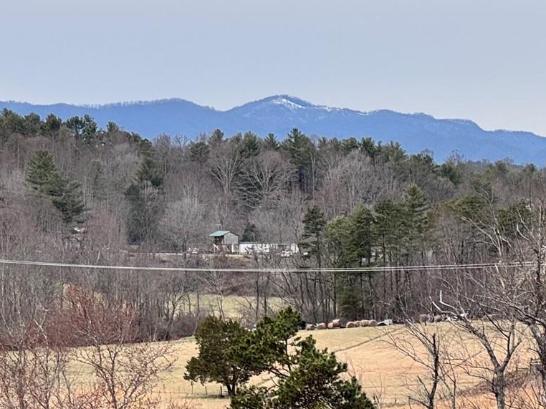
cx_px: 152
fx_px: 3264
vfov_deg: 7.2
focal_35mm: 207
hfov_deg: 9.5
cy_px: 165
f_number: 2.8
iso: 25
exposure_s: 1/630
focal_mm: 9
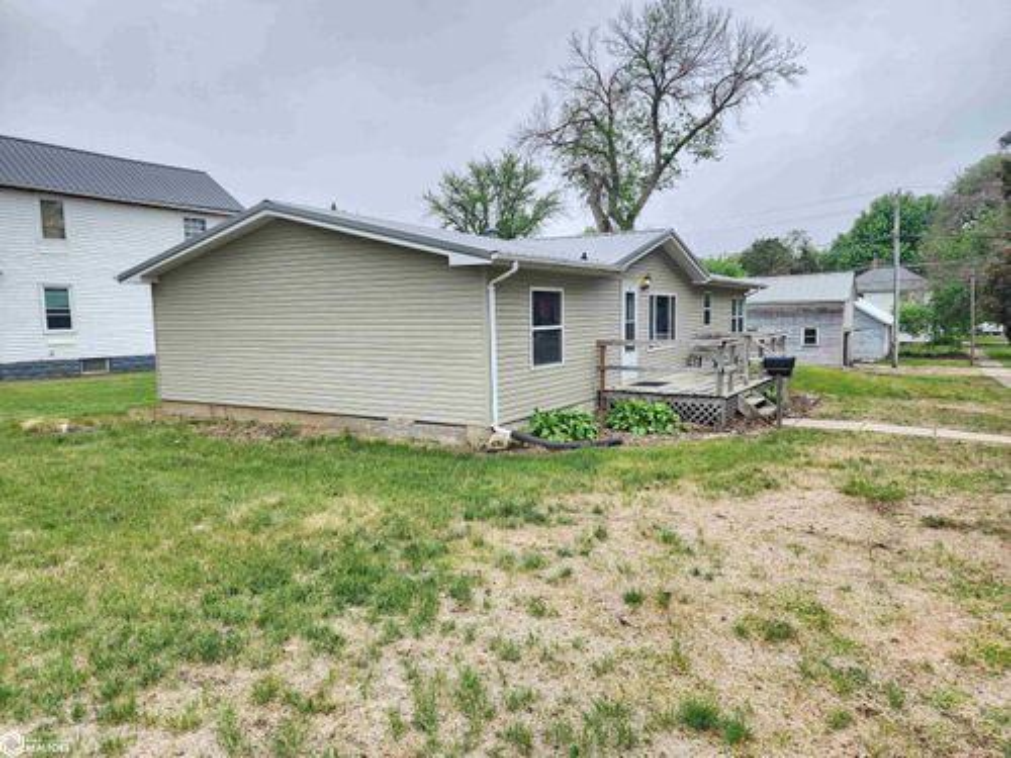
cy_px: 379
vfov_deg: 58.9
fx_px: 672
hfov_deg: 73.9
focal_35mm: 23
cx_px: 506
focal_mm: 6.4
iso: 16
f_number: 1.8
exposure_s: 1/180
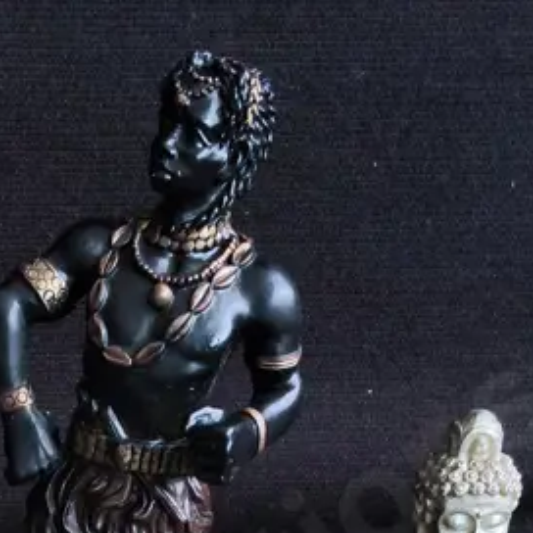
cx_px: 53
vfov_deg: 17.7
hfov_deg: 19.0
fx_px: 1568
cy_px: 751
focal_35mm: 90
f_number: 2
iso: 200
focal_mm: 2.87
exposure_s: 1/100
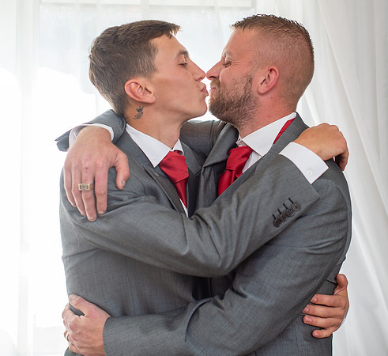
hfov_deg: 30.0
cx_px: 227
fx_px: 722
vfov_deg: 27.5
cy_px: 109
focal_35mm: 59
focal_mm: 35
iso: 100
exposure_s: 1/250
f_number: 2.5
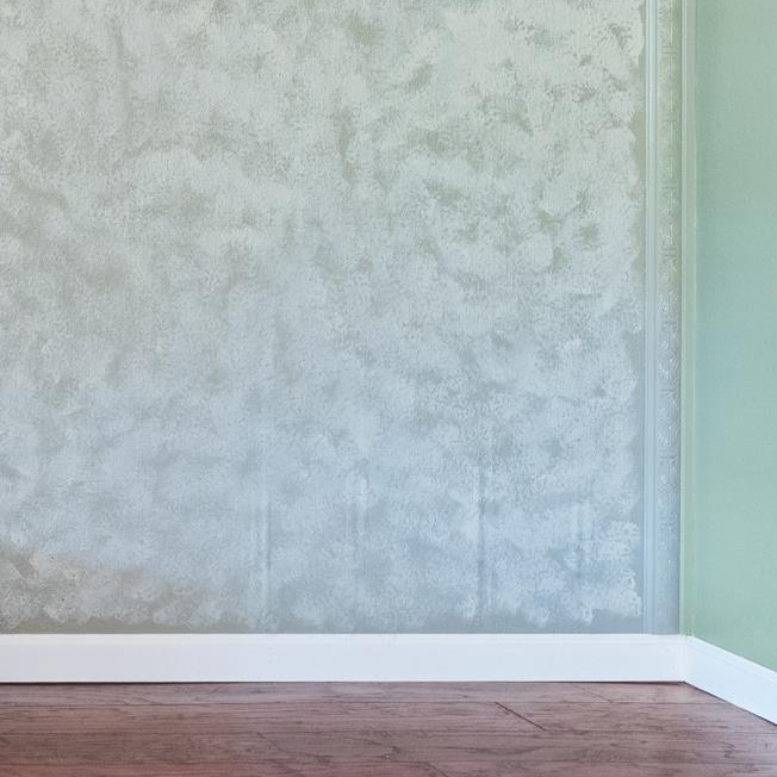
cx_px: -665
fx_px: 2235
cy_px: 104
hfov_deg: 16.3
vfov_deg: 19.4
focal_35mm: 88
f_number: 7.1
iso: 400
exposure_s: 2
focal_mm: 18
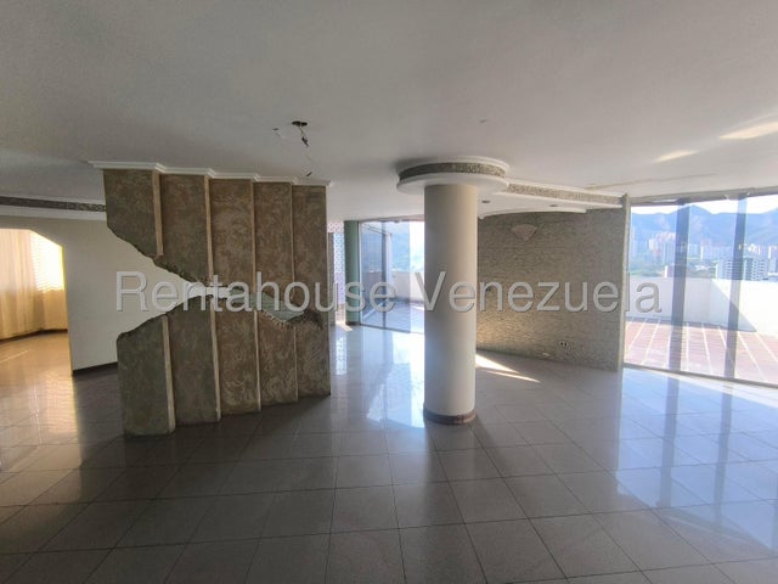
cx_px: 389
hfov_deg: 94.5
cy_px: 292
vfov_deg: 78.1
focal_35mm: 16
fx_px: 360
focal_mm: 1.65
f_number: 2.2
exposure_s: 1/106
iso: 50
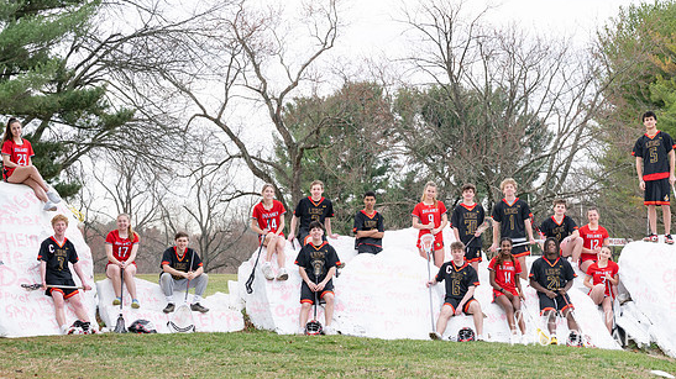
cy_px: 325
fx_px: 2007
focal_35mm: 112
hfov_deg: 19.1
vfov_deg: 10.8
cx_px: 452
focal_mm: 70
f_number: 7.1
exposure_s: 1/200
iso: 200
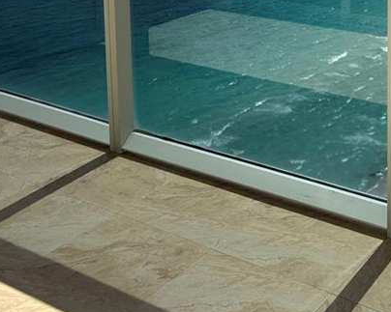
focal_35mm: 67
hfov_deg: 27.5
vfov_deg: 20.7
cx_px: 335
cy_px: -97
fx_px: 775
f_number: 1.6
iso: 50
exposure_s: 1/3021
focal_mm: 5.96
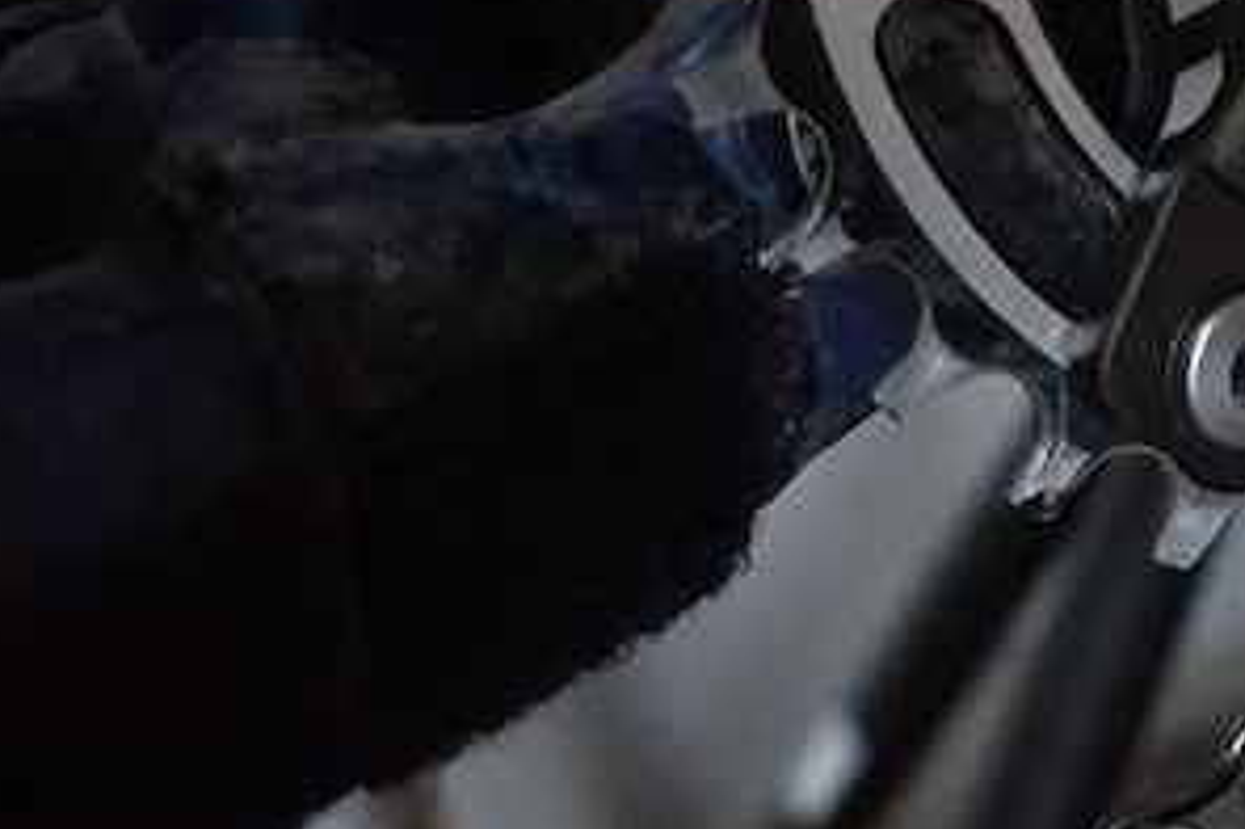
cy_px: -311
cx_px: 2120
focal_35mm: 83
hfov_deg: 19.5
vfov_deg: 15.5
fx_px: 2869
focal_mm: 16
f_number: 3.5
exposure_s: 1/100
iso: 3200
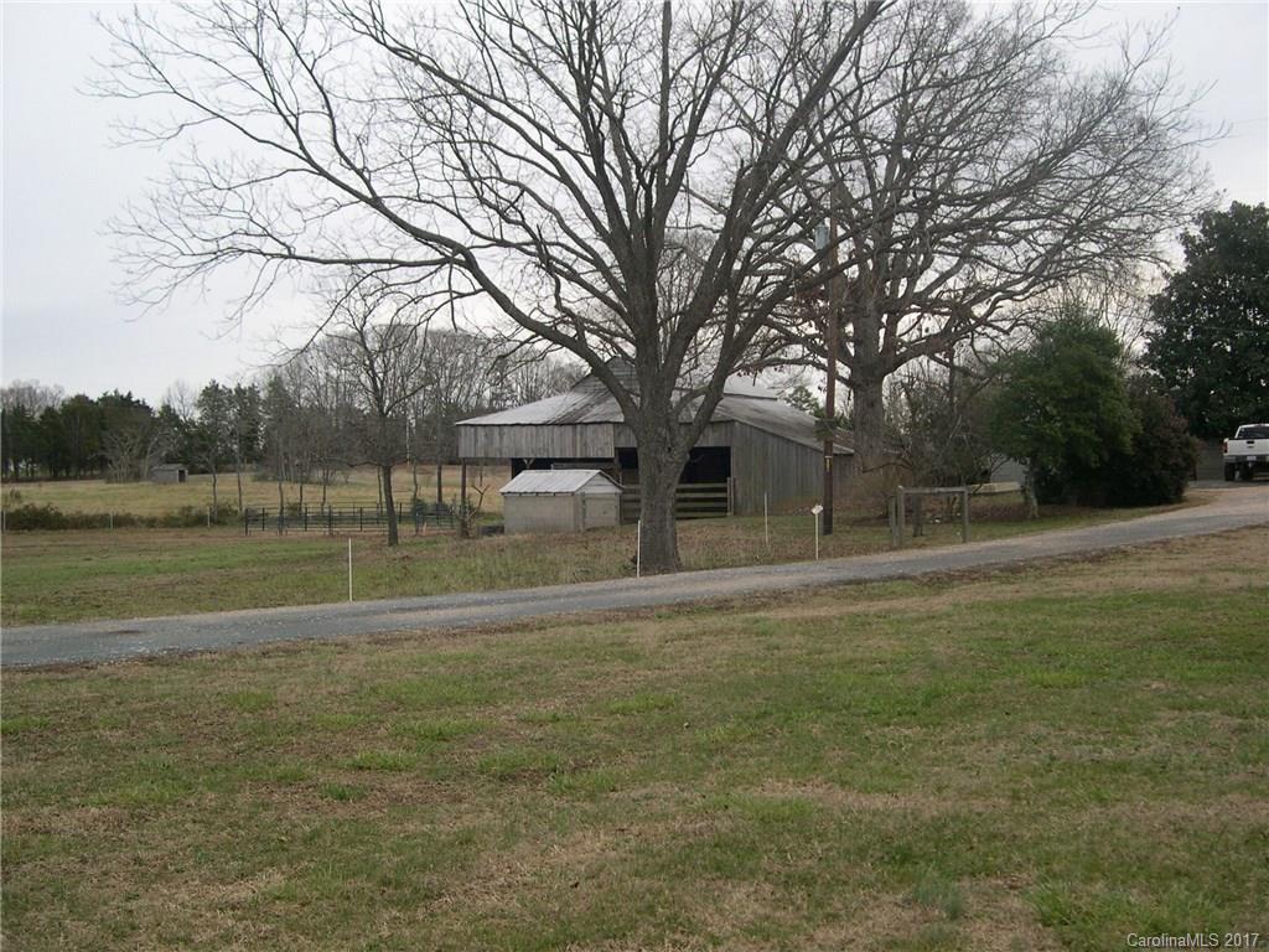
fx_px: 1393
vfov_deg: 37.7
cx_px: 634
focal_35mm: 38
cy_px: 476
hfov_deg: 49.0
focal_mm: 8
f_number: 2.8
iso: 100
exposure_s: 1/444
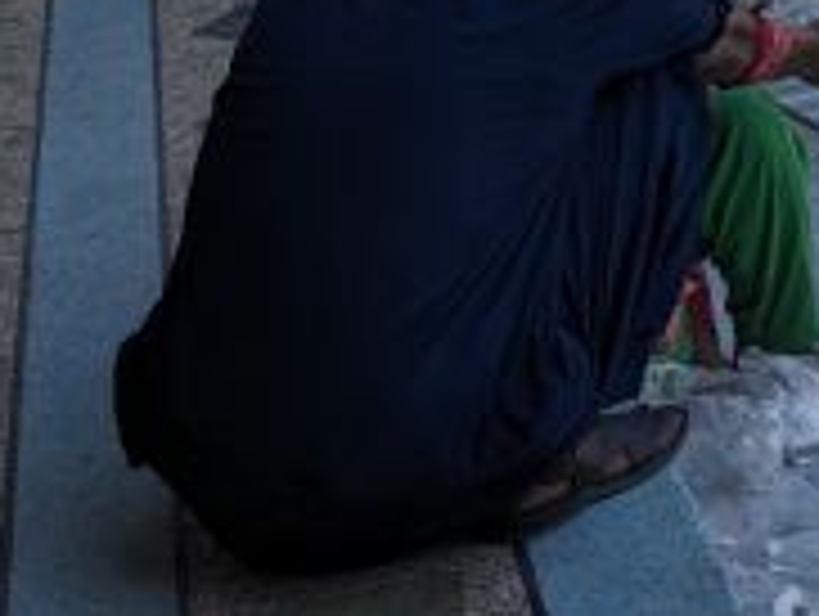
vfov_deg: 12.2
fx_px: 2701
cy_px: -411
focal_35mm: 114
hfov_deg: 14.8
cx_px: 1532
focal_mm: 4.38
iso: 57
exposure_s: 1/3891
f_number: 1.73
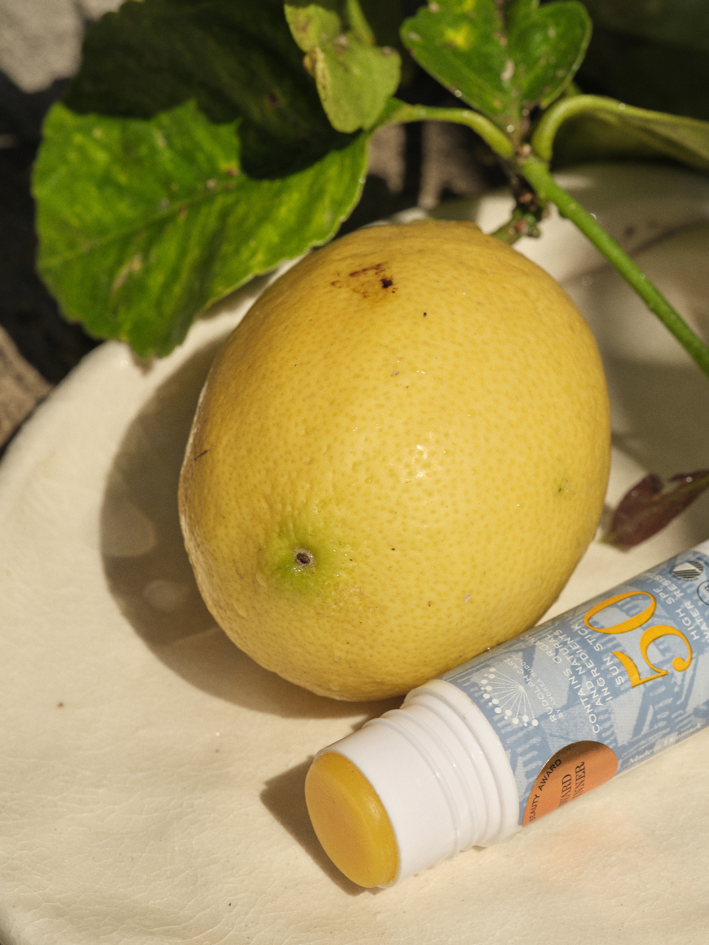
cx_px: 577
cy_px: 461
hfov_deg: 9.1
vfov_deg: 12.1
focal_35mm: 163
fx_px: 4453
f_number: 11
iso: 200
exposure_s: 1/450
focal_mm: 120
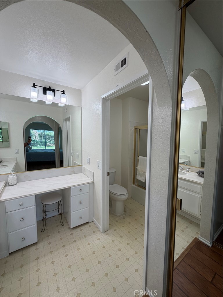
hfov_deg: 85.7
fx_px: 120
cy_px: 148
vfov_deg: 102.1
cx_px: 112
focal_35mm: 14
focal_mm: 2.22
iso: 64
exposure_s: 1/120
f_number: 2.2
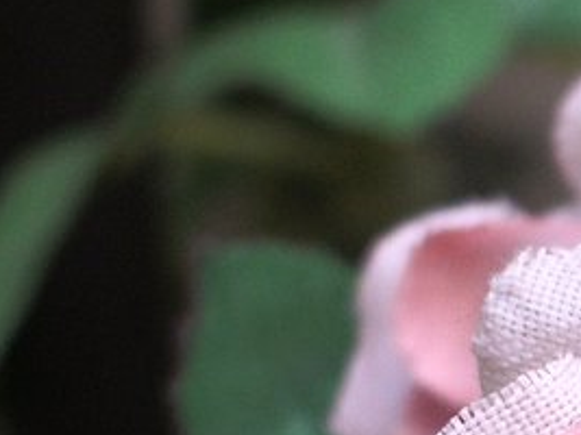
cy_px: 442
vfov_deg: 6.2
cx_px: 936
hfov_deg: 8.1
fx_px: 3993
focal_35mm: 238
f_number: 3.5
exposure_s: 1/100
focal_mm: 10.2
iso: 100
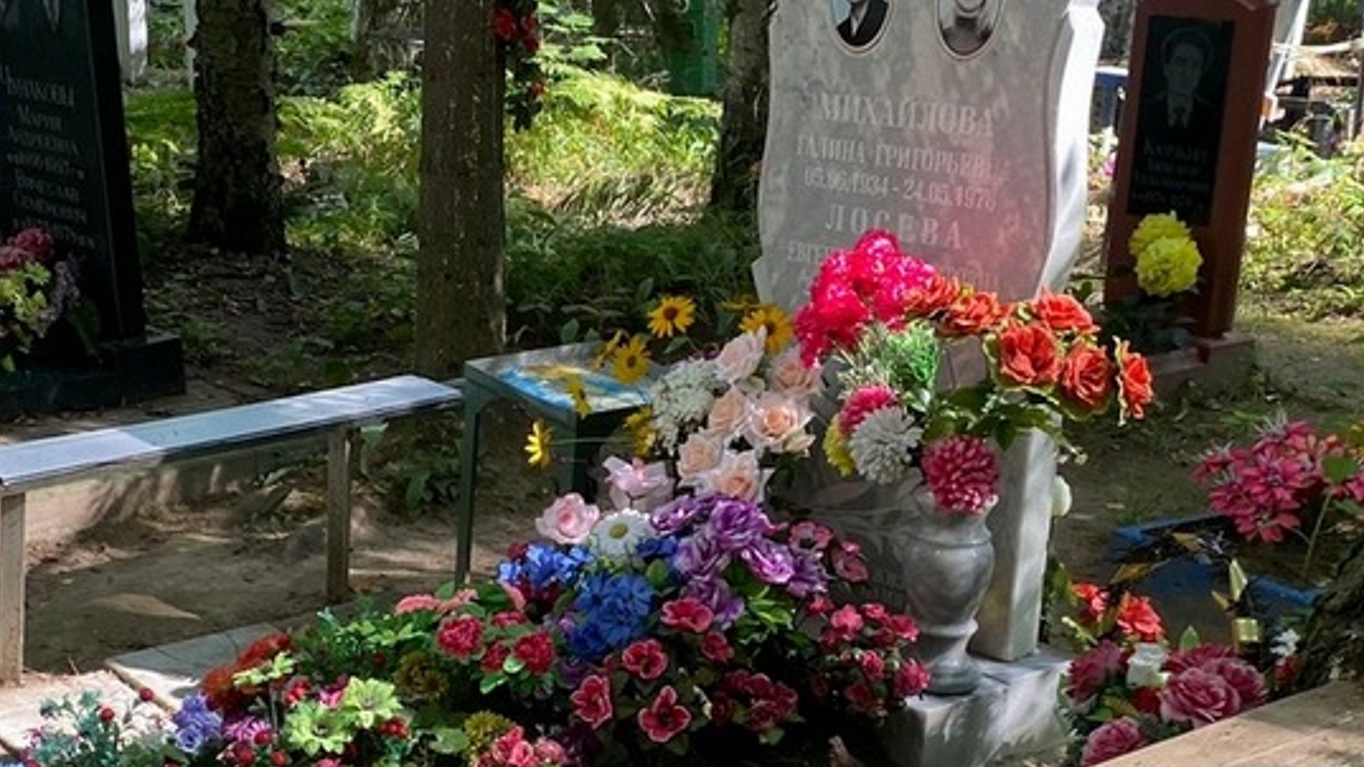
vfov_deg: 22.1
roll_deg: -3.9
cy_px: 544
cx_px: 472
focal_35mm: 54
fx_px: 1953
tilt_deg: -13.6
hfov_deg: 38.1
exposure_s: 1/121
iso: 80
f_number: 1.8
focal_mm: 4.25
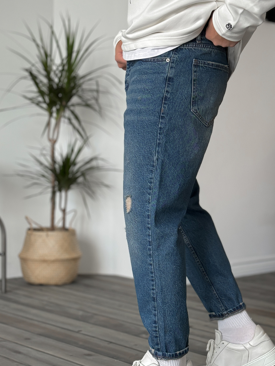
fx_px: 741
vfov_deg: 27.8
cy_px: 169
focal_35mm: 70
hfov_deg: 20.9
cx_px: 193
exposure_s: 1/90
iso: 100
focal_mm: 6.86
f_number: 1.8
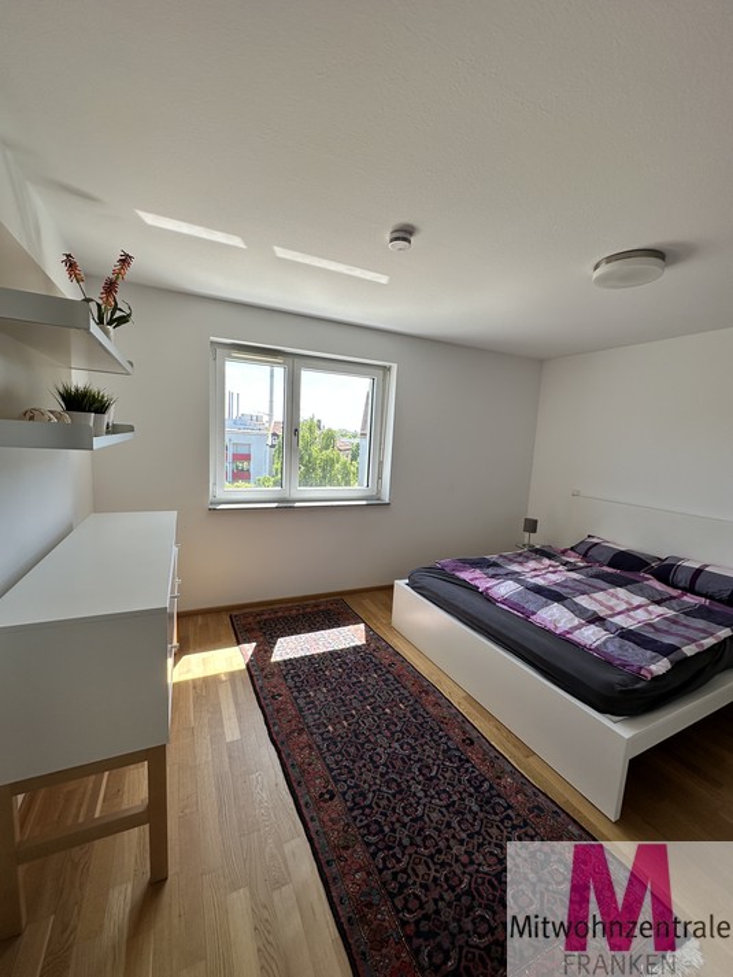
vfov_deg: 102.1
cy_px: 488
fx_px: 395
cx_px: 366
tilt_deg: -7.1
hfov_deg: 85.7
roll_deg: -3.5
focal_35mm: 14
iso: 40
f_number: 2.2
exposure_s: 1/186
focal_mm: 2.22
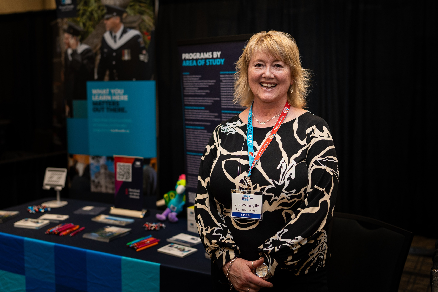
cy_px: 116
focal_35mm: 42
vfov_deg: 31.7
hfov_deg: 46.2
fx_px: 513
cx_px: 215
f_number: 1.8
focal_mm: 35
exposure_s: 1/200
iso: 640
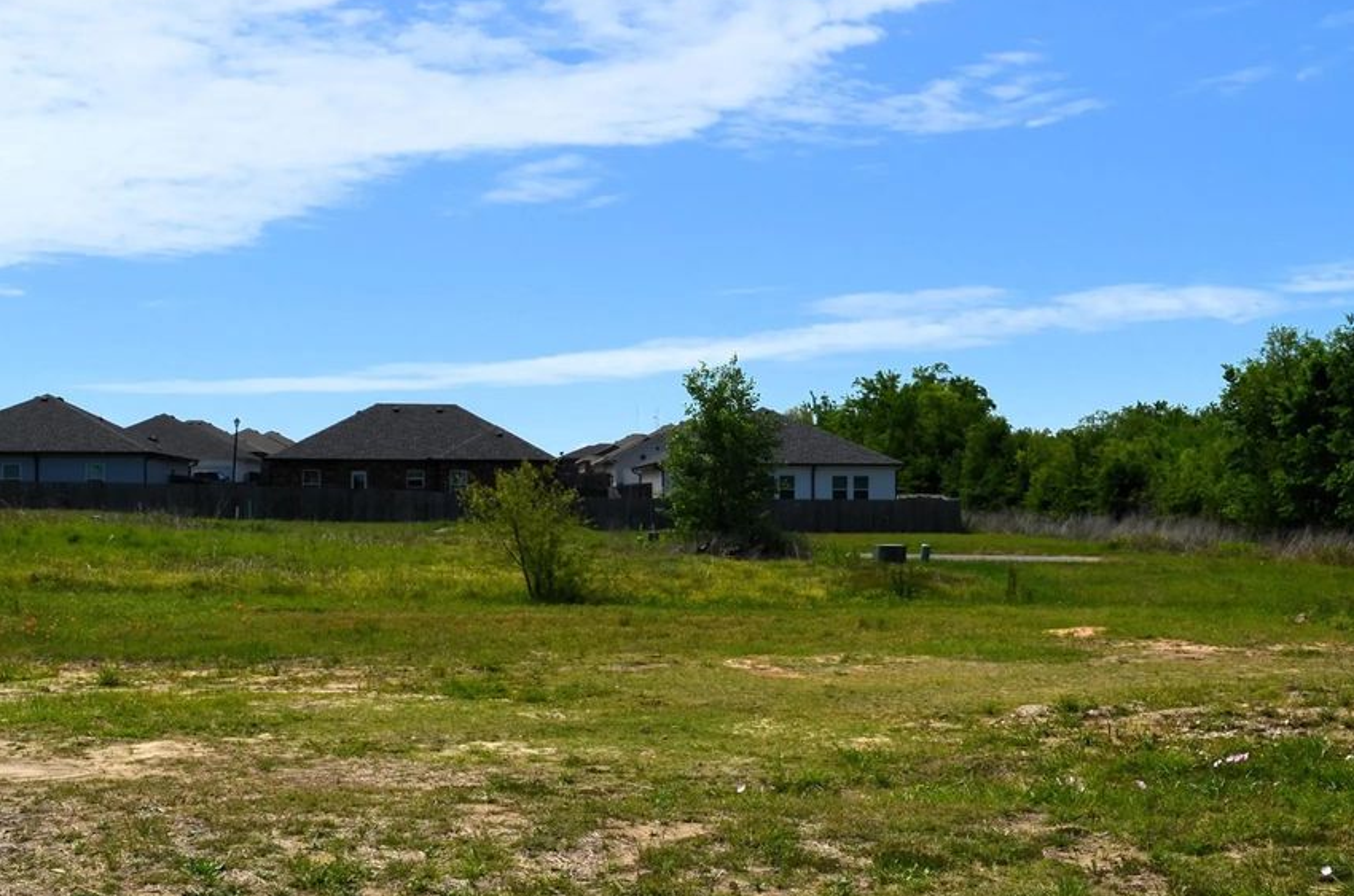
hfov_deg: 42.0
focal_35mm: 47
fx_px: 1764
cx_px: 710
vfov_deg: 28.5
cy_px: 493
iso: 100
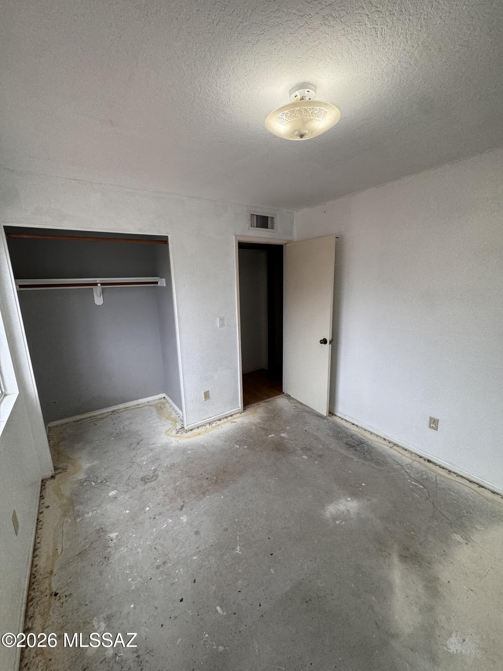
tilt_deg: -12.1
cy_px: 336
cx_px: 252
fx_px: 271
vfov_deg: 102.1
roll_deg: +1.3
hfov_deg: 85.7
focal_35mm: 14
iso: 40
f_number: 2.2
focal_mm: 2.22
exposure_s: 1/120
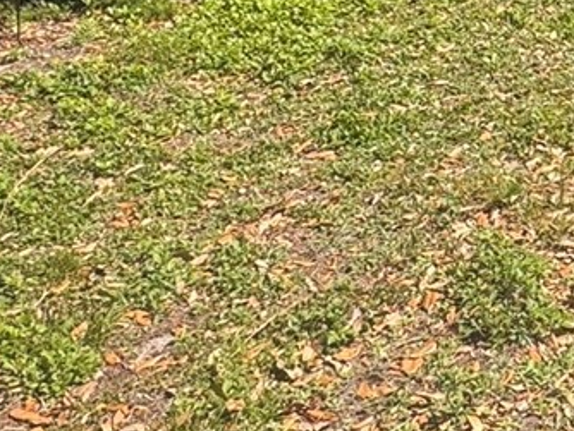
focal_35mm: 67
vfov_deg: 20.7
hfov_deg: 24.2
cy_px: -72
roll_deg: -1.7
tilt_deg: -16.4
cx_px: 801
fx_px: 1112
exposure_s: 1/980
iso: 50
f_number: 2.2
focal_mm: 2.22
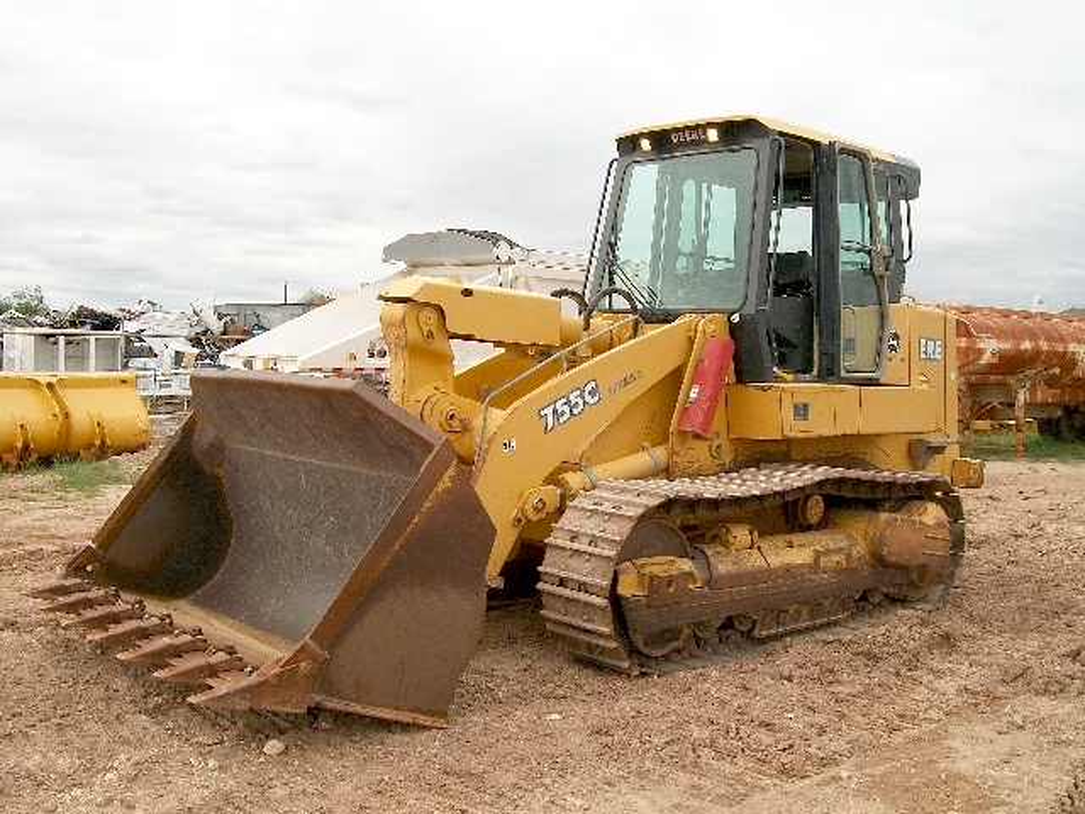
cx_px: 542
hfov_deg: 51.4
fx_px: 1128
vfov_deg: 39.7
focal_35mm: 36
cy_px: 407
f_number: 4.8
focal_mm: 6
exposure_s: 1/500
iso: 80
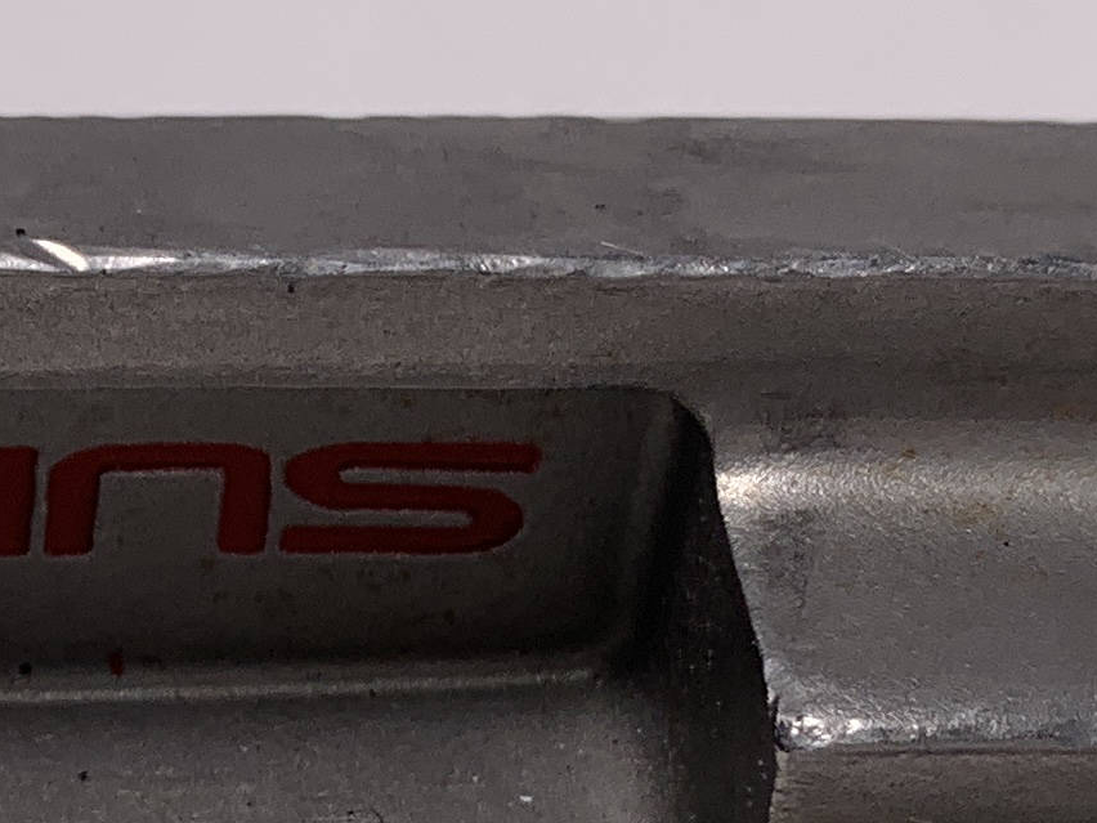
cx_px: -176
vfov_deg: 12.0
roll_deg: -4.5
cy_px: 699
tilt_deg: -39.6
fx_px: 3898
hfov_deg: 15.5
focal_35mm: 123
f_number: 1.8
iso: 25
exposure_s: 1/342
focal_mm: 4.25
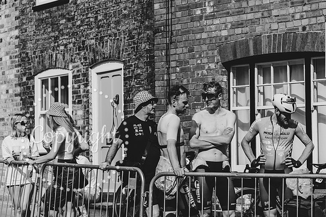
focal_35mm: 94
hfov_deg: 21.7
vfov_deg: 14.6
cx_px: 193
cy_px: 81
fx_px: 849
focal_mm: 75
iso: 100
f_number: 3.2
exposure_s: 1/1250
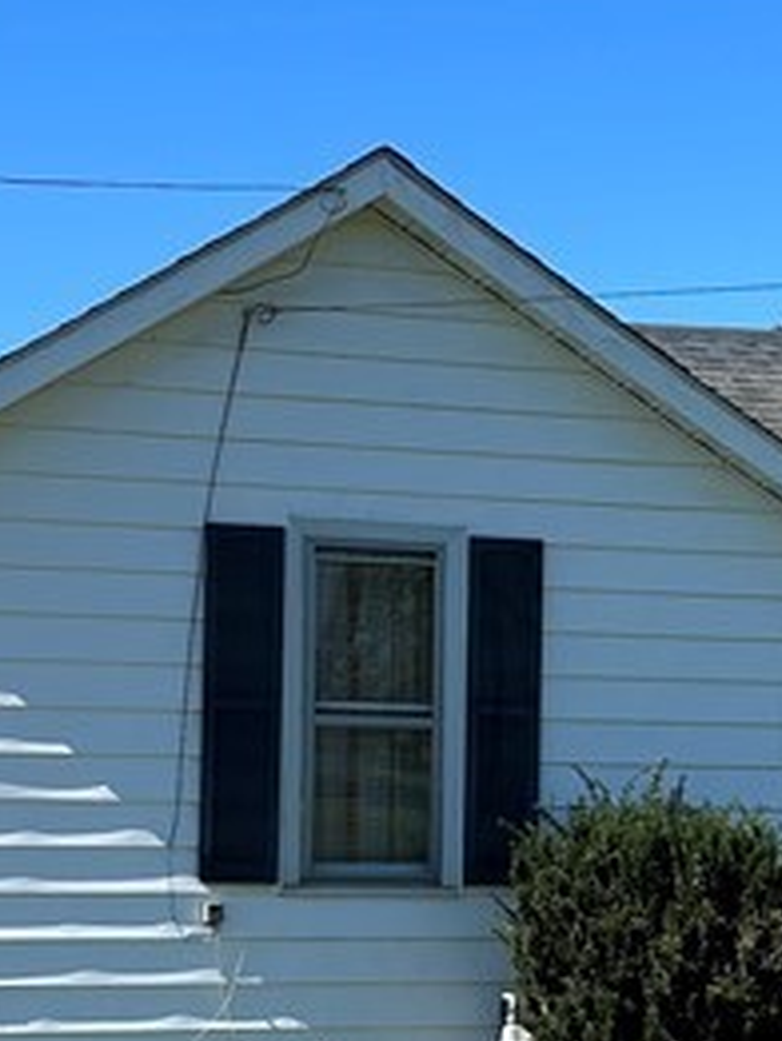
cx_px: 602
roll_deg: +1.4
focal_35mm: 102
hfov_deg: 14.5
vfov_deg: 19.1
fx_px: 3070
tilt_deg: +1.6
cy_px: 778
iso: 50
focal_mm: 5.7
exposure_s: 1/2762
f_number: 1.5
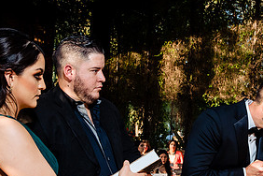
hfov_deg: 28.5
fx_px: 511
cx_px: 192
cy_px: 131
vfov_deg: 19.3
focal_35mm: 70
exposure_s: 1/200
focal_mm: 34
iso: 800
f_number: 6.3
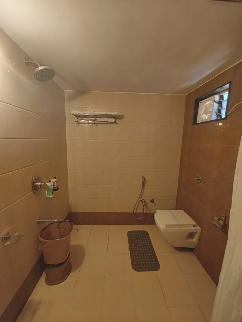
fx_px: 130
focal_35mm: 14
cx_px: 121
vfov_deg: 102.0
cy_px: 161
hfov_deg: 85.8
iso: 854
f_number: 2.2
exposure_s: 1/50
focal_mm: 2.15
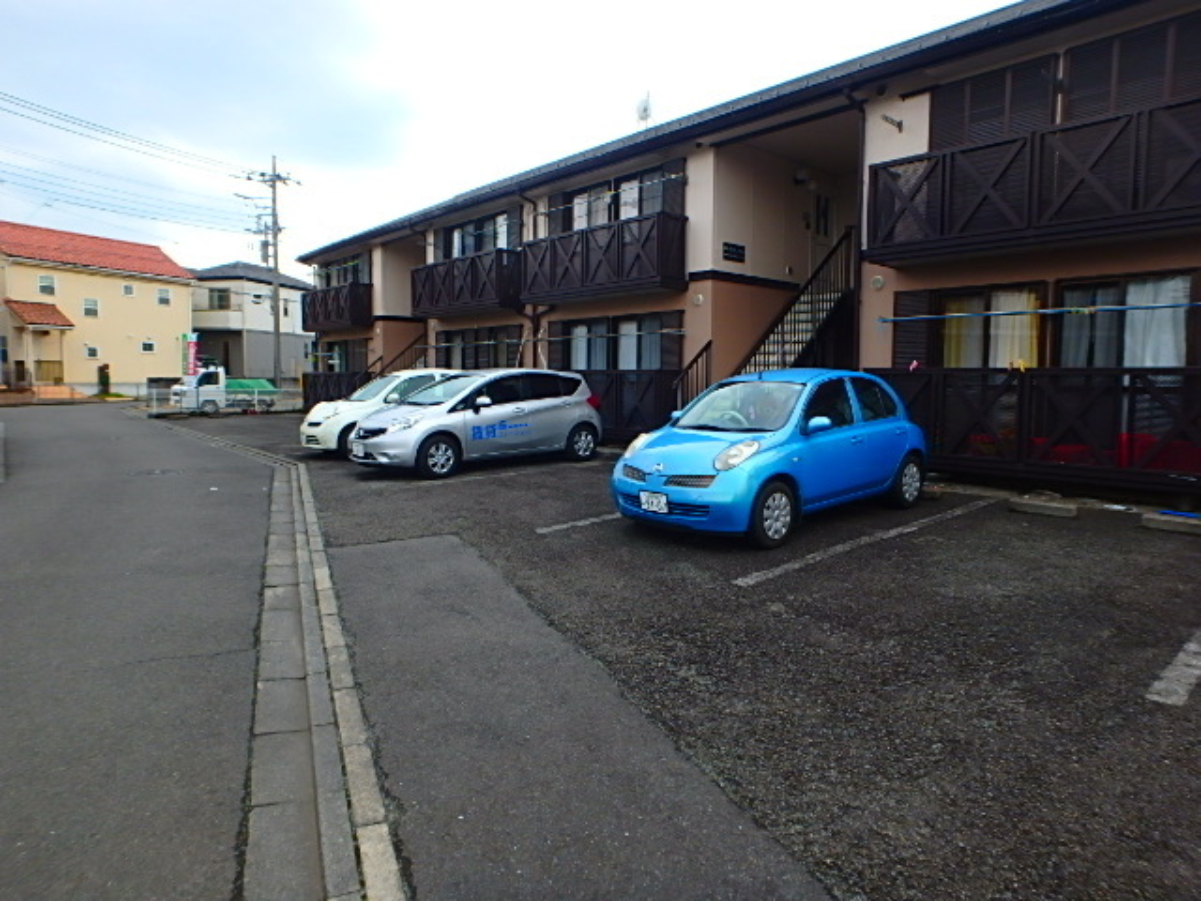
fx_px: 729
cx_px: 600
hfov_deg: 79.0
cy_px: 450
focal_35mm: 21
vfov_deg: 63.4
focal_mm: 3.7
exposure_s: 1/320
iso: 125
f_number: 3.5
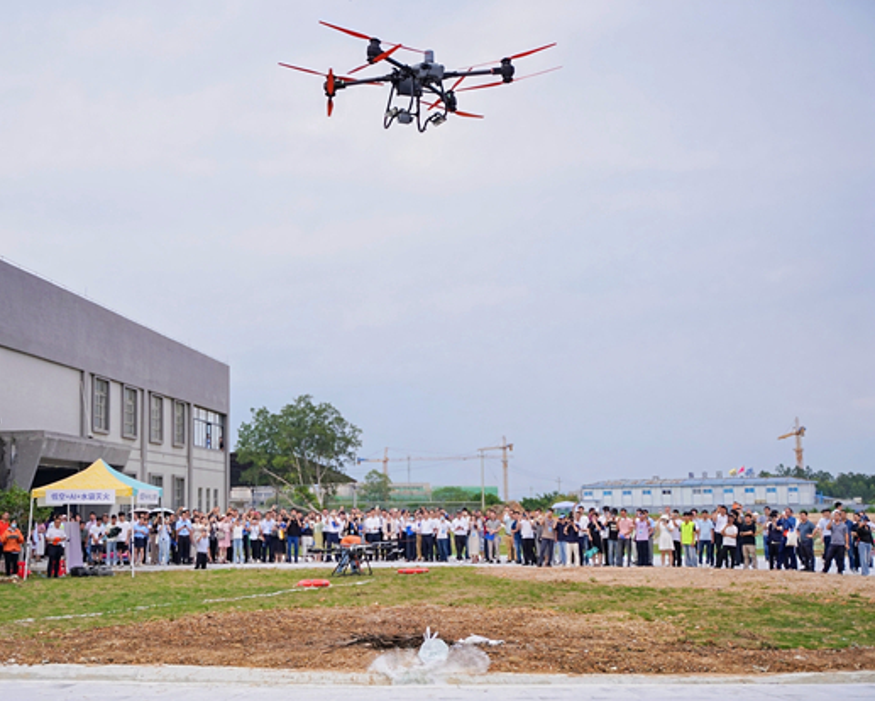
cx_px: 355
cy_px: 350
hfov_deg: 36.5
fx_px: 1321
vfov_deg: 29.7
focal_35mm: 51
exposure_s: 1/5000
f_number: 2.8
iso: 200
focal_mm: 45
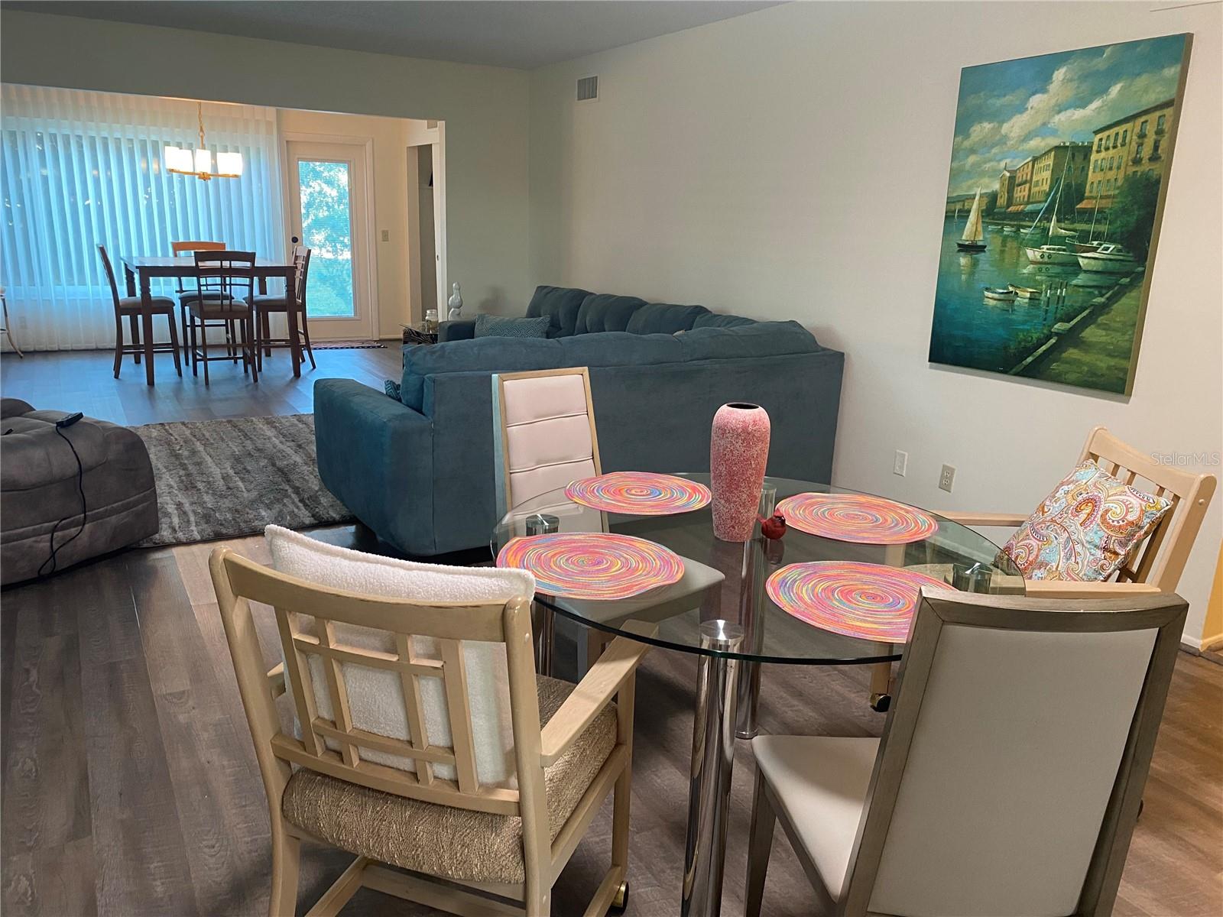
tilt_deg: -14.9
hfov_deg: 67.3
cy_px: 458
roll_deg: -1.4
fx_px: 919
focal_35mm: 26
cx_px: 612
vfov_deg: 53.1
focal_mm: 4.25
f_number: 1.8
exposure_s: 1/60
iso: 200
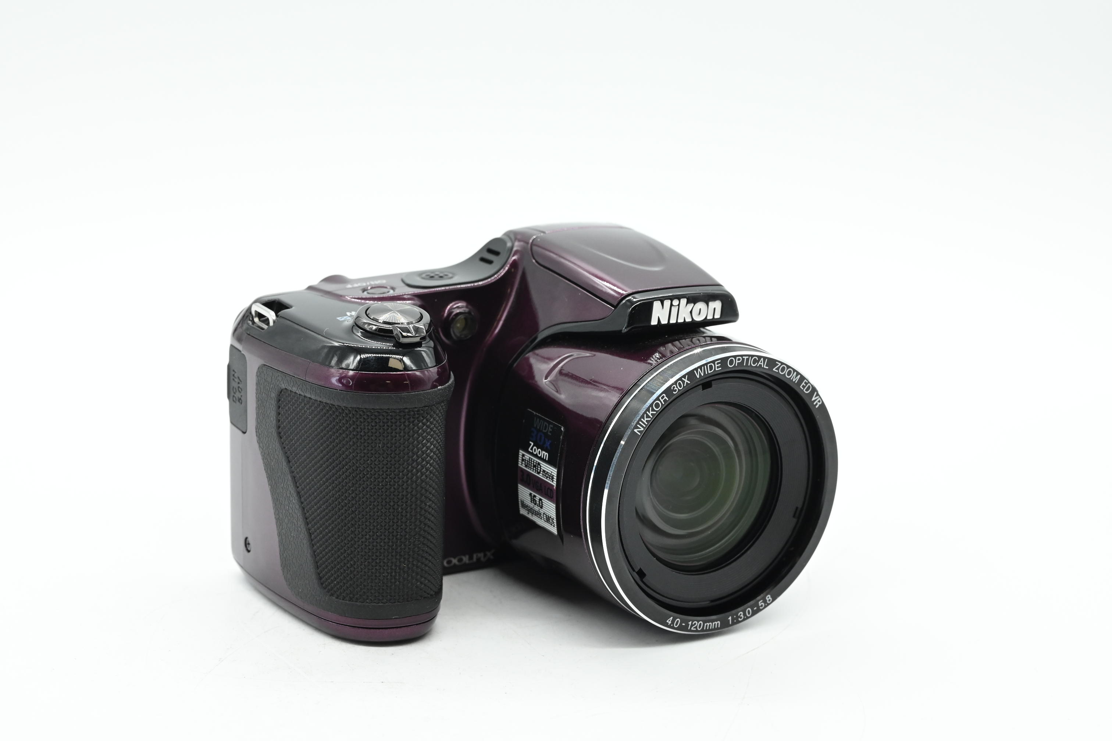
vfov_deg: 27.0
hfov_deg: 39.6
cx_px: 556
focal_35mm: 50
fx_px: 1544
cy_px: 370
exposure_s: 1/125
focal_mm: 50
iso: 2000
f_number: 13
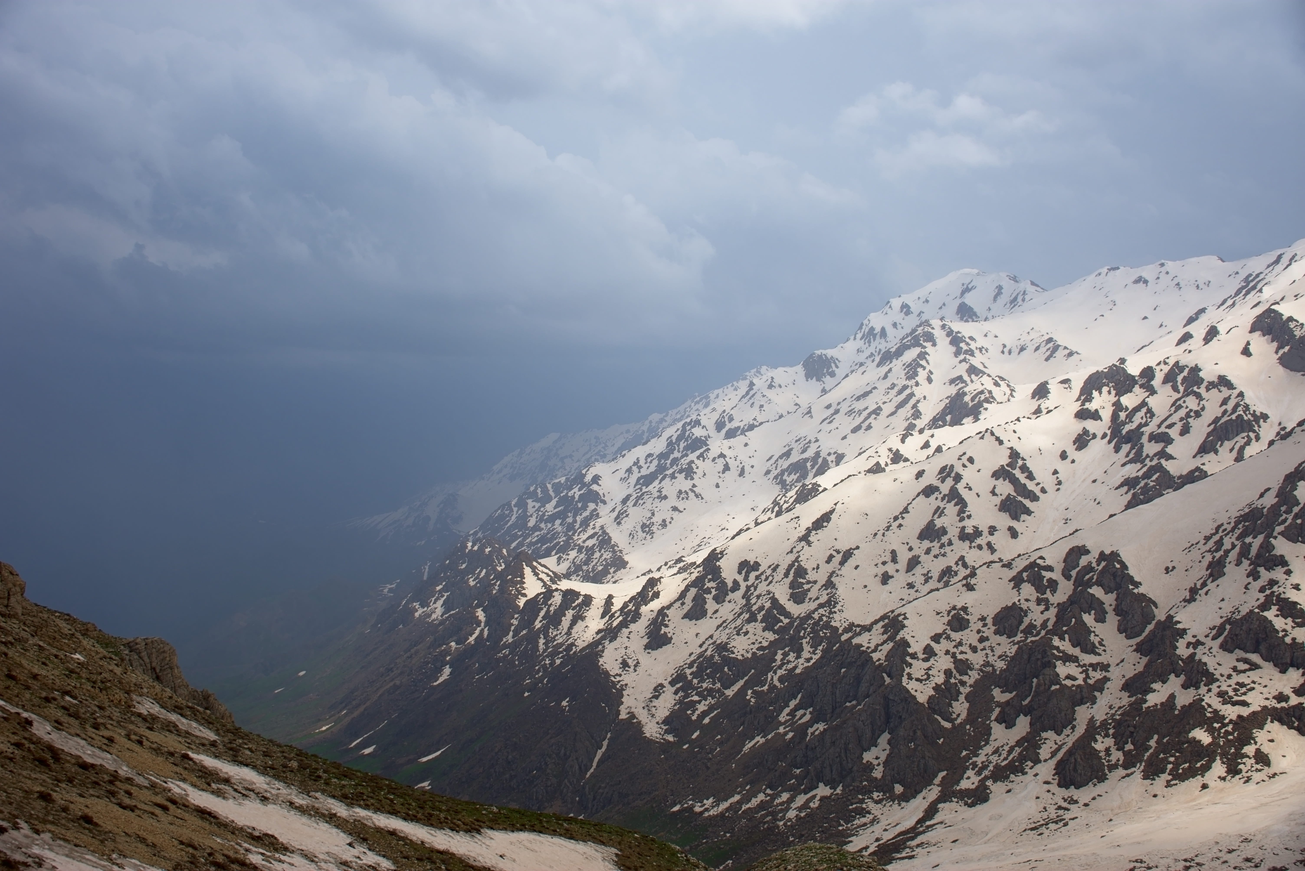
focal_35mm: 40
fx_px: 1469
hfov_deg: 47.9
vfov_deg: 33.0
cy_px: 436
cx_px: 652
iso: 100
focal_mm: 27
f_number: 4
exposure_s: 1/2000
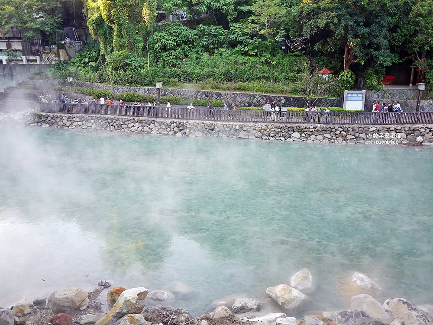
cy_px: 162
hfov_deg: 63.4
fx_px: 350
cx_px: 216
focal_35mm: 28
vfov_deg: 49.8
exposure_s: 1/125
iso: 200
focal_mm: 14
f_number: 2.5
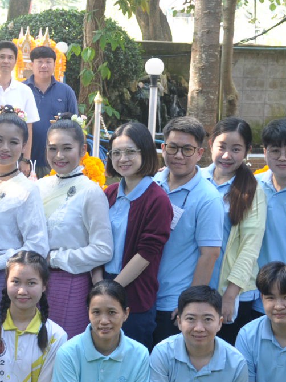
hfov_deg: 16.7
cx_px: -91
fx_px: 915
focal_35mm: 83
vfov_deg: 23.6
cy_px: 192
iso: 200
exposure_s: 1/50
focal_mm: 18
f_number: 3.5
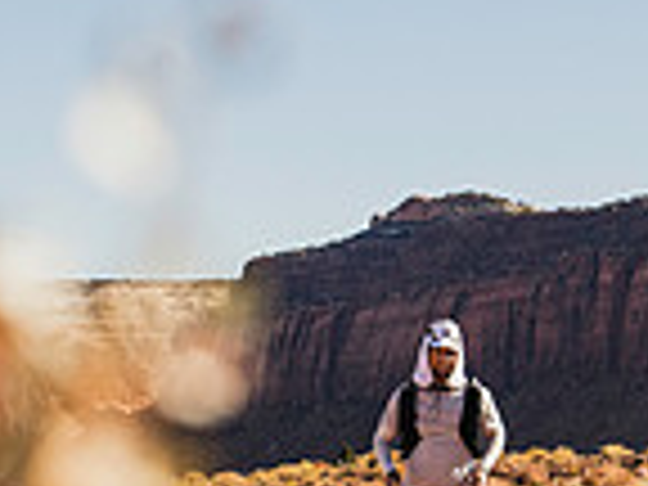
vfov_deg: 7.7
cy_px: 299
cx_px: 387
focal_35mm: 194
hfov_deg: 10.2
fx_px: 3632
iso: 800
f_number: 4.5
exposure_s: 1/800
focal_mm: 50
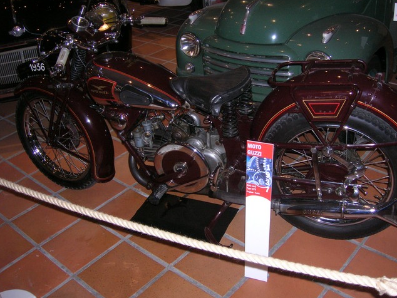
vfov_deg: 37.7
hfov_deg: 48.9
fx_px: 436
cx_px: 216
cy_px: 137
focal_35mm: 38
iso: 121
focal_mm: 5.7
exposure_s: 1/60.1
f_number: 2.9
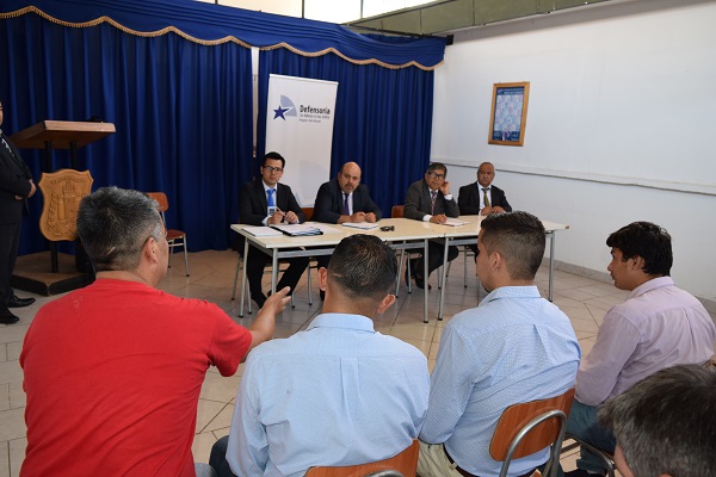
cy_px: 238
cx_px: 358
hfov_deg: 67.4
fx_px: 537
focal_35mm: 27
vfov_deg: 47.9
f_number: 5
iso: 800
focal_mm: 18
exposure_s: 1/100
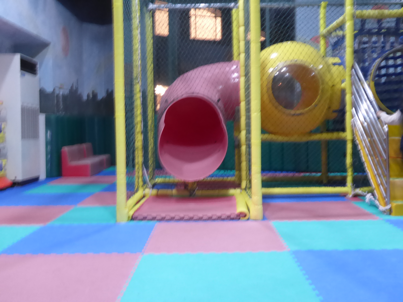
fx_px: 489
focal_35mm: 42
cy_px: 151
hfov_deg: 44.8
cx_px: 202
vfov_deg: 34.3
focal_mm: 7.2
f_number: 3.8
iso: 800
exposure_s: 1/10
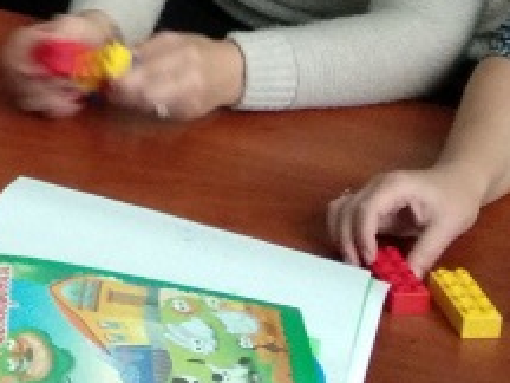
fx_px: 1812
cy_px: -409
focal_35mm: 123
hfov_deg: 14.8
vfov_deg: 10.9
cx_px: -281
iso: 800
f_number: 2.2
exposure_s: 1/25
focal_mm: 3.81
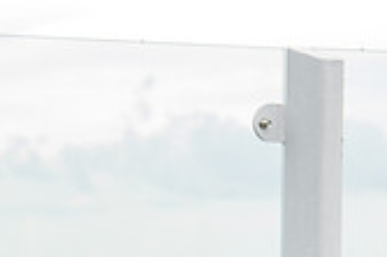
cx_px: -25
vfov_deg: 6.6
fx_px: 2212
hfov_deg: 9.9
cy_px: 383
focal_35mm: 206
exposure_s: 1/320
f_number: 3.5
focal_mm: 50
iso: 320
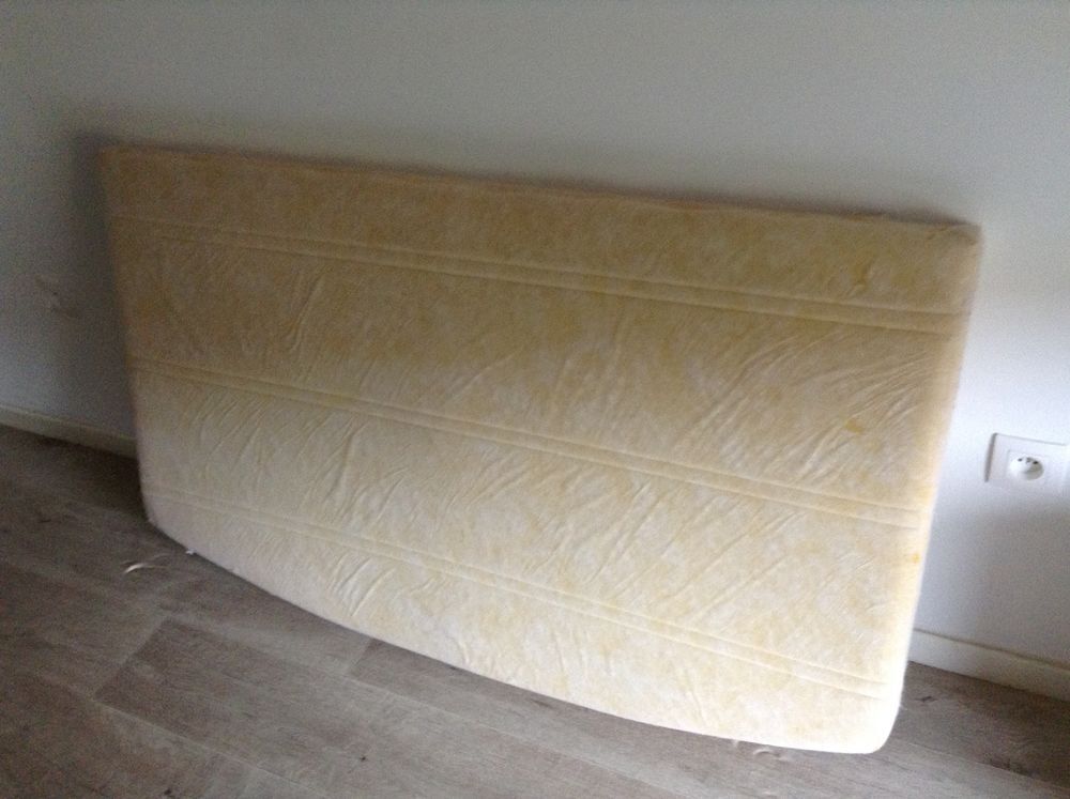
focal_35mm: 33
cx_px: 535
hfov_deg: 55.4
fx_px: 1019
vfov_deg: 42.8
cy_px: 400
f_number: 2.4
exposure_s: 1/24
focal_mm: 3.3
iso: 125
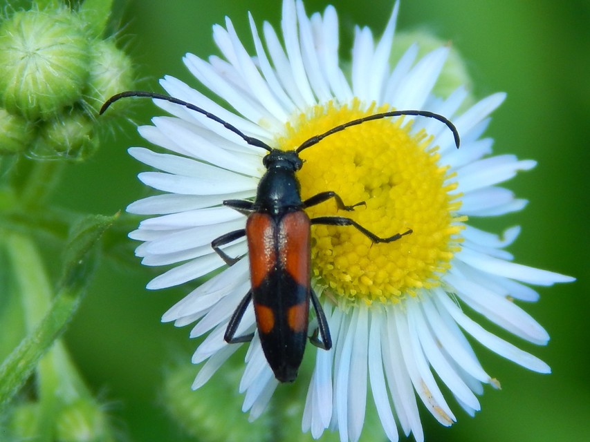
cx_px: 295
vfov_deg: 11.3
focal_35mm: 131
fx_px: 2233
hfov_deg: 15.1
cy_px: 221
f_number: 4.8
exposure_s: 1/200
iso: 125
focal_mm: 23.4
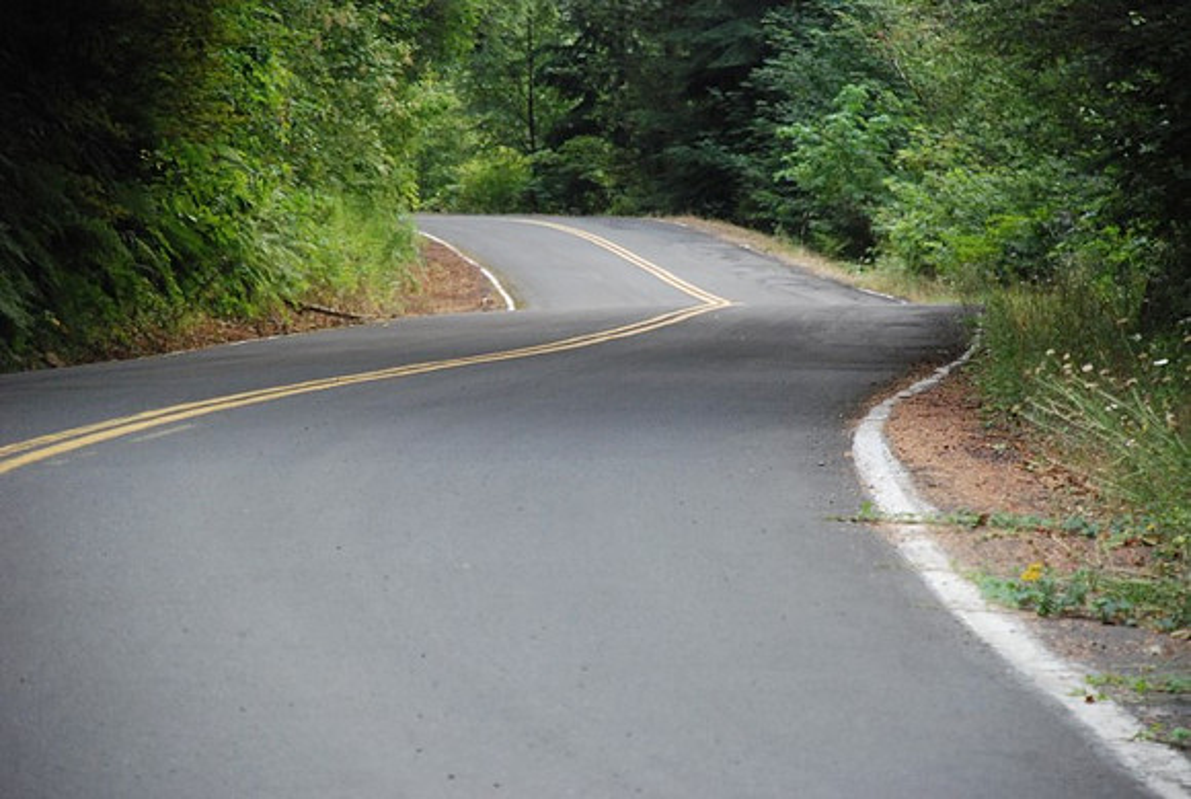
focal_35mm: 202
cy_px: 400
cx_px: 596
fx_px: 6711
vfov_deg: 6.8
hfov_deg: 10.1
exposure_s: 1/250
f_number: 5.6
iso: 1600
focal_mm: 135
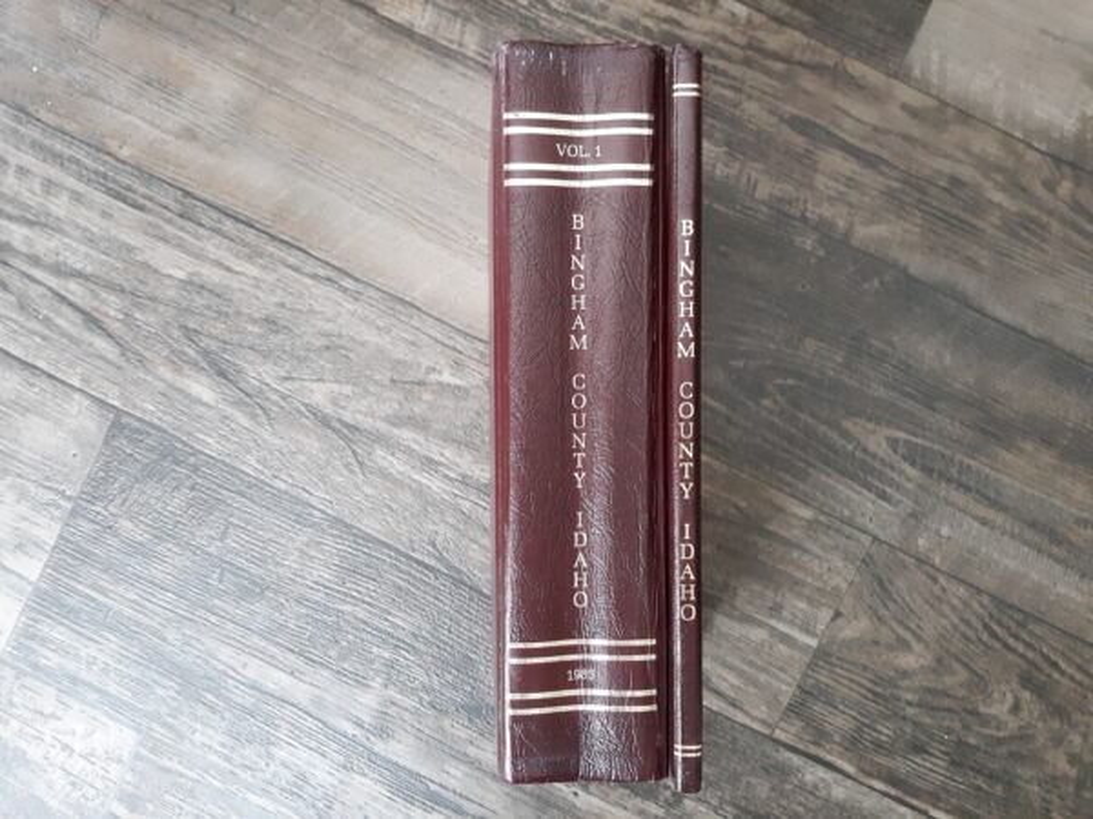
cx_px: 546
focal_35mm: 28
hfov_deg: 63.4
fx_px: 884
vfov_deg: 49.7
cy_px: 410
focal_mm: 3.7
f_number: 1.7
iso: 320
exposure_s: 1/24
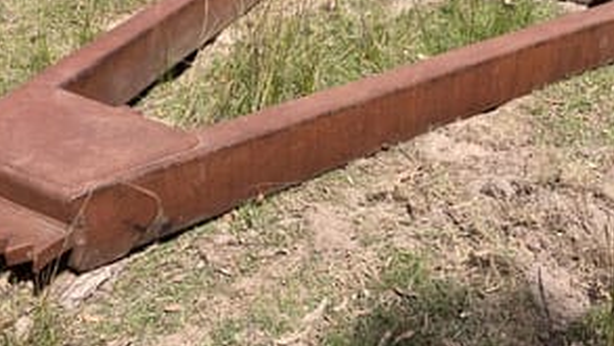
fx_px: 847
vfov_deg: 22.9
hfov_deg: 39.7
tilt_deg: -25.3
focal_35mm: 52
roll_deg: +0.2
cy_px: 106
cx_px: 369
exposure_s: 1/1675
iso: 32
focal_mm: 3.99
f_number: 1.8
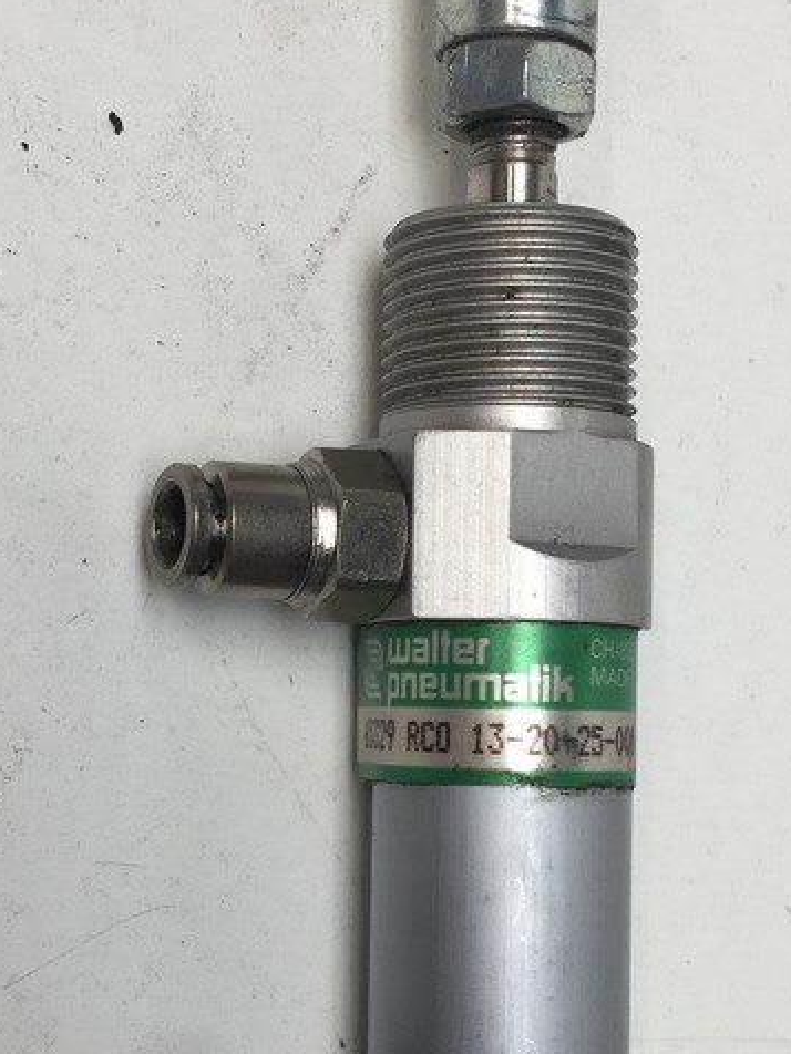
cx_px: 341
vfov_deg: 29.8
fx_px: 1980
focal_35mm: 65
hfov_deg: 22.6
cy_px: 623
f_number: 2.2
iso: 32
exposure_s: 1/118
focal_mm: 4.15
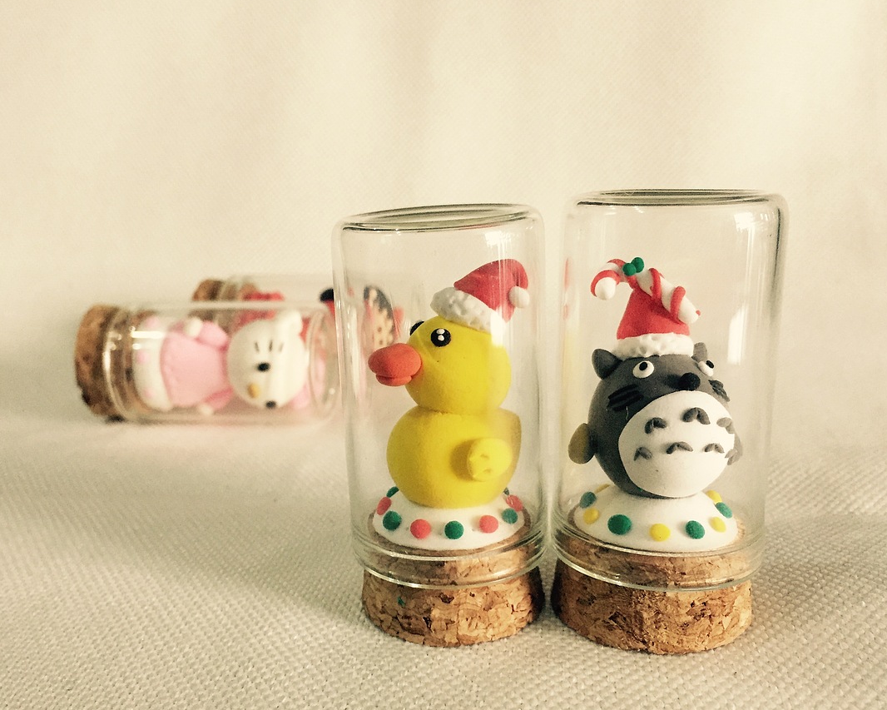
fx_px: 893
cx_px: 386
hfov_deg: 52.7
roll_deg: +1.6
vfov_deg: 43.3
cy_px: 394
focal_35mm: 34
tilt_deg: -18.4
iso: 250
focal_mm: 4.15
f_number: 2.2
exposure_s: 1/33
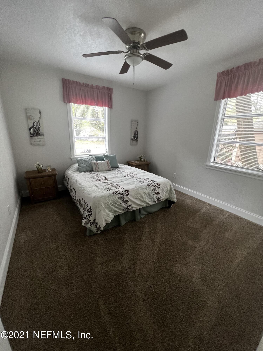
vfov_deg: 106.2
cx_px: 132
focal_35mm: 13
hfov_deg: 89.9
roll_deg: -0.5
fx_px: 132
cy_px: 176
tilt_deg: -16.7
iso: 200
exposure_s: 1/60
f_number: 1.8
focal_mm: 1.57
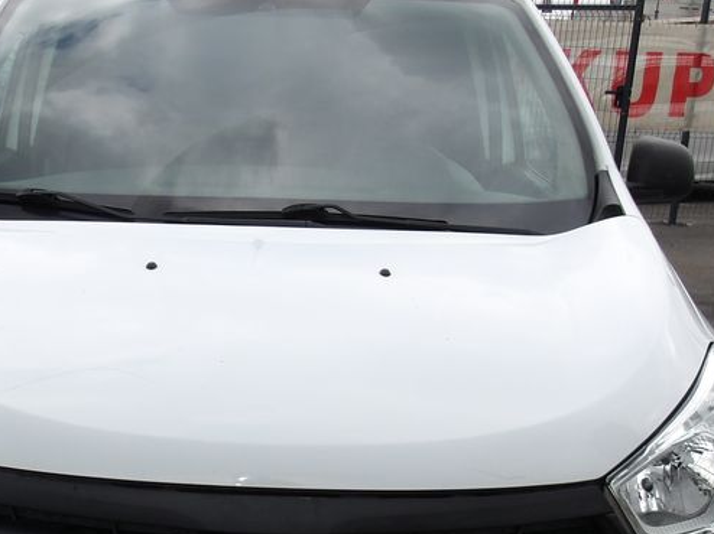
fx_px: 1155
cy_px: 413
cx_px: 201
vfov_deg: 25.7
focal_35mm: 56
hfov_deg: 33.8
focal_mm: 4.9
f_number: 3
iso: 100
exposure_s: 1/590
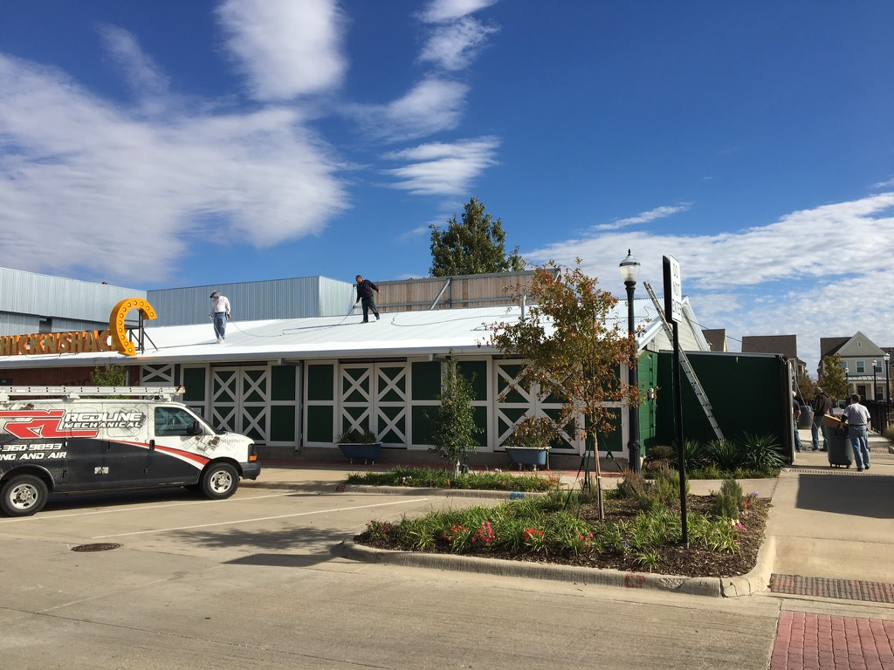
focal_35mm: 29
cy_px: 335
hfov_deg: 61.7
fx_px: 749
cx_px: 447
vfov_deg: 48.2
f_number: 2.2
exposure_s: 1/2653
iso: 25
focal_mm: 4.15
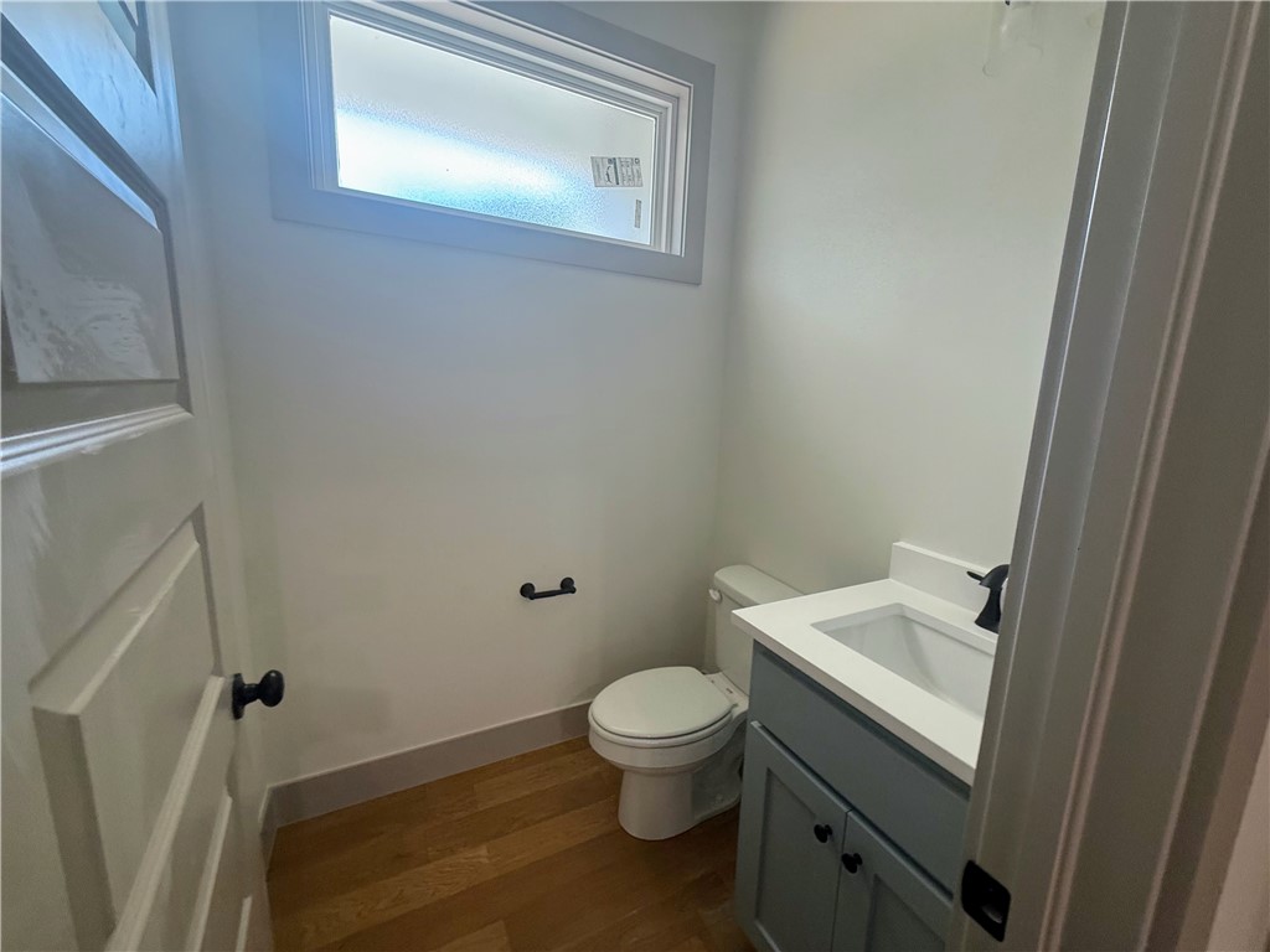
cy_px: 476
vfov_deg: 85.7
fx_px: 514
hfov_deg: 102.1
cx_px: 635
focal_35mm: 14
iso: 200
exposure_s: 1/120
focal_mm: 2.22
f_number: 2.2
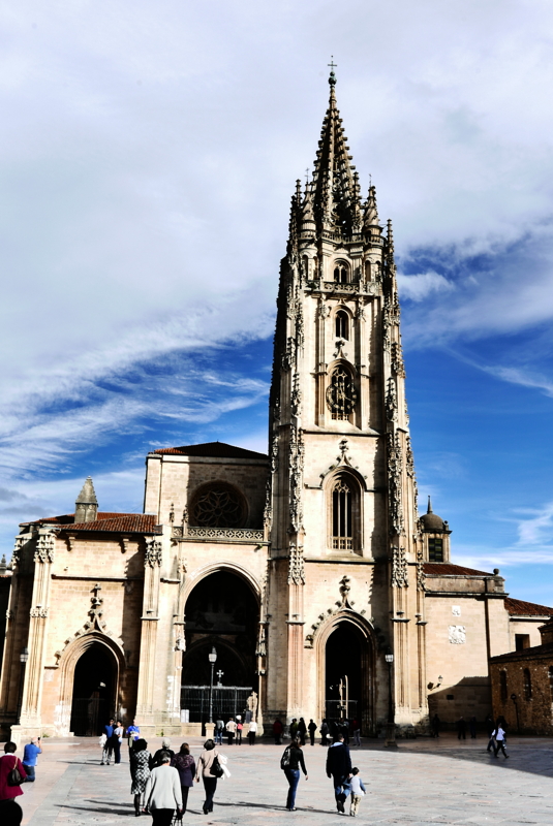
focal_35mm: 40
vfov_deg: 48.4
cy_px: 413
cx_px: 276
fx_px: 920
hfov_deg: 33.5
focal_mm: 17.9
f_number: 16
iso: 200
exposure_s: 1/60
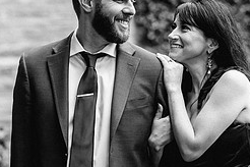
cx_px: 95
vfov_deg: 5.4
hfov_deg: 8.1
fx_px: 1764
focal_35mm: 254
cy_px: 37
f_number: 2.8
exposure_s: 1/640
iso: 800
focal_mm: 102
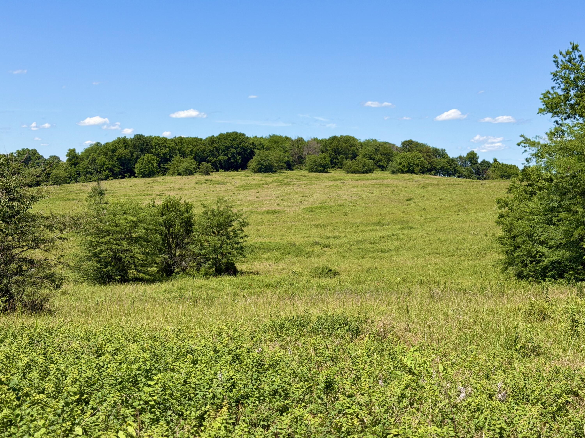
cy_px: 219
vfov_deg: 30.3
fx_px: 811
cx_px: 292
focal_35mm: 48
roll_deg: -1.9
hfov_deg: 39.7
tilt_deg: -3.5
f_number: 1.78
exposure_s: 1/4329
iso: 64
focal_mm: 6.76
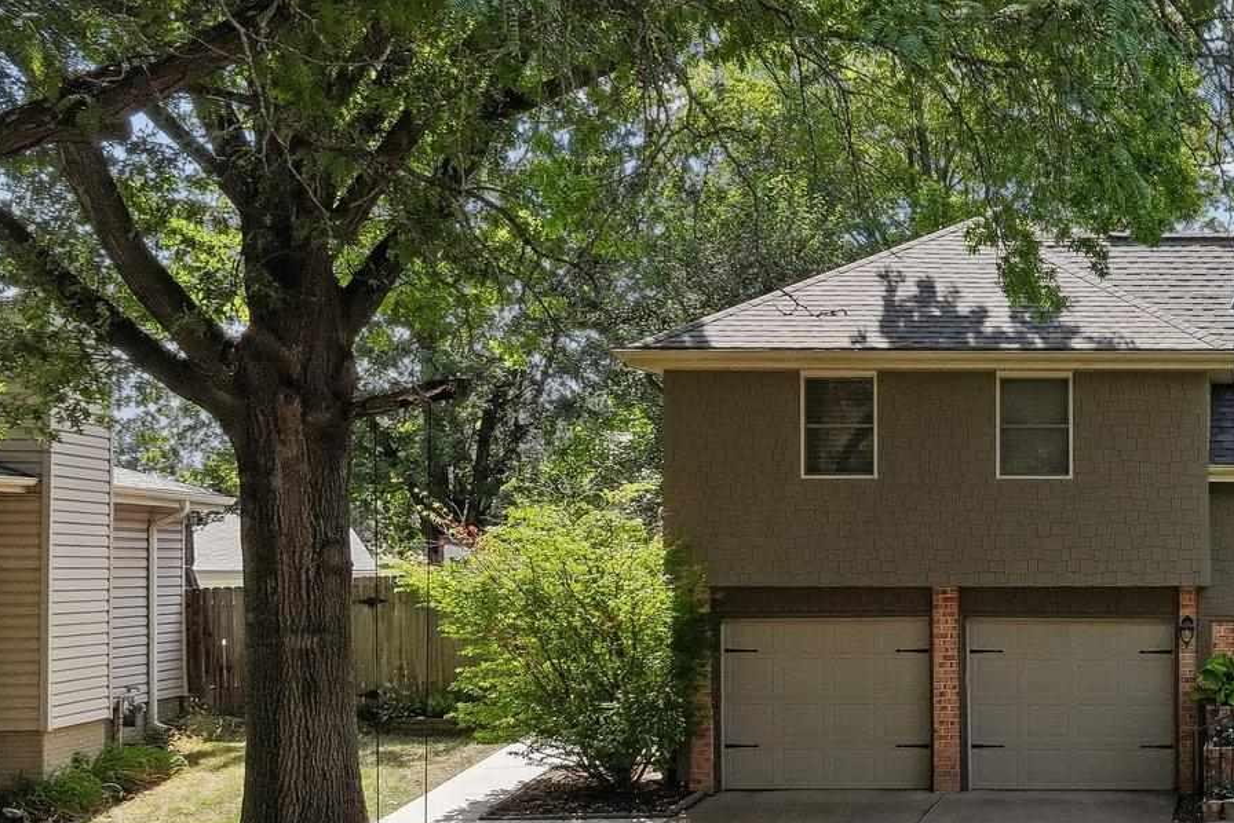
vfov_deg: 23.7
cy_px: 570
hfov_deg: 31.8
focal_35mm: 57
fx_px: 1954
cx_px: 1292
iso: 200
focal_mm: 12.3
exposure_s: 1/13
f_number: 8
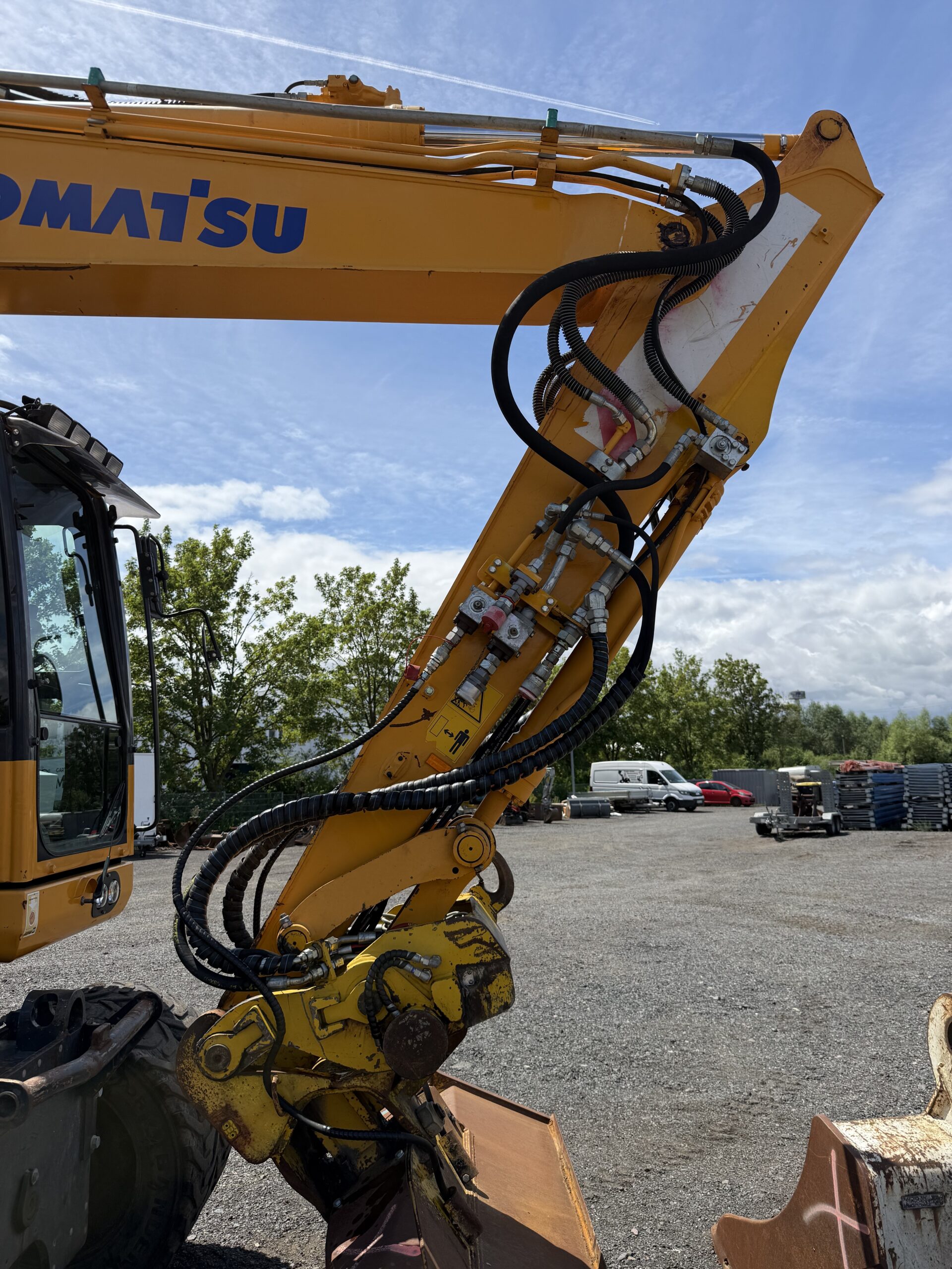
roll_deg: +1.8
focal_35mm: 24
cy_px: 634
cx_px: 476
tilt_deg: +9.2
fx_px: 880
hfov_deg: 56.8
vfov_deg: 71.6
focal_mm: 6.76
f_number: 1.78
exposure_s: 1/5714
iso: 80
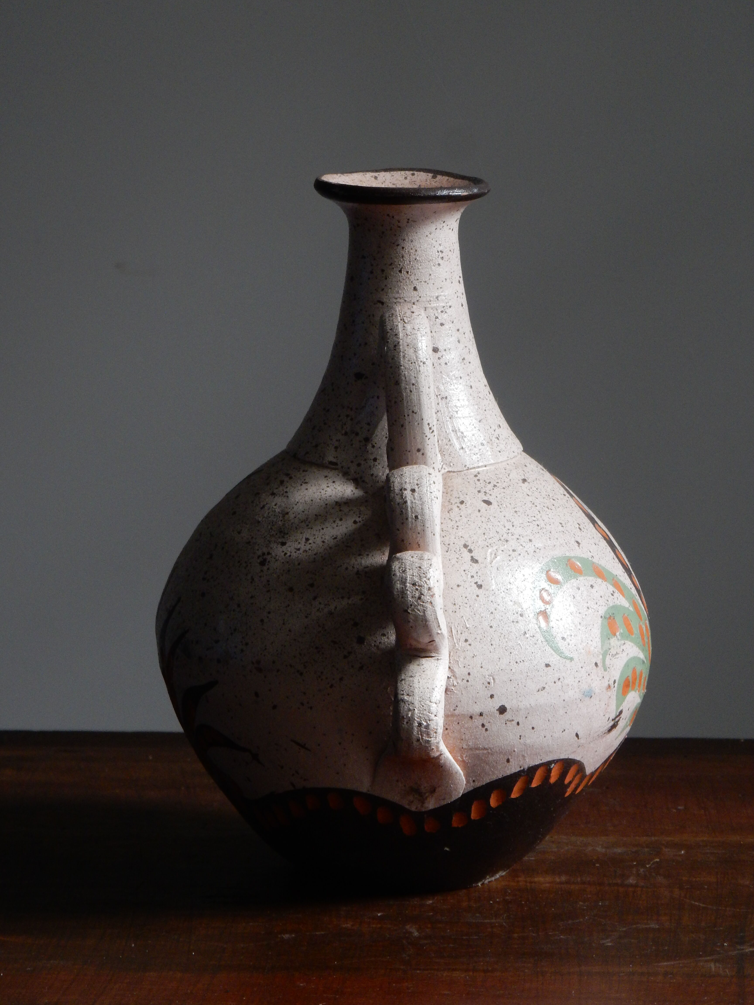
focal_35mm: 164
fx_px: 4763
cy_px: 502
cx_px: 377
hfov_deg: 9.1
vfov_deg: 12.0
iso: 280
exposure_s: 1/30
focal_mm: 29.2
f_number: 6
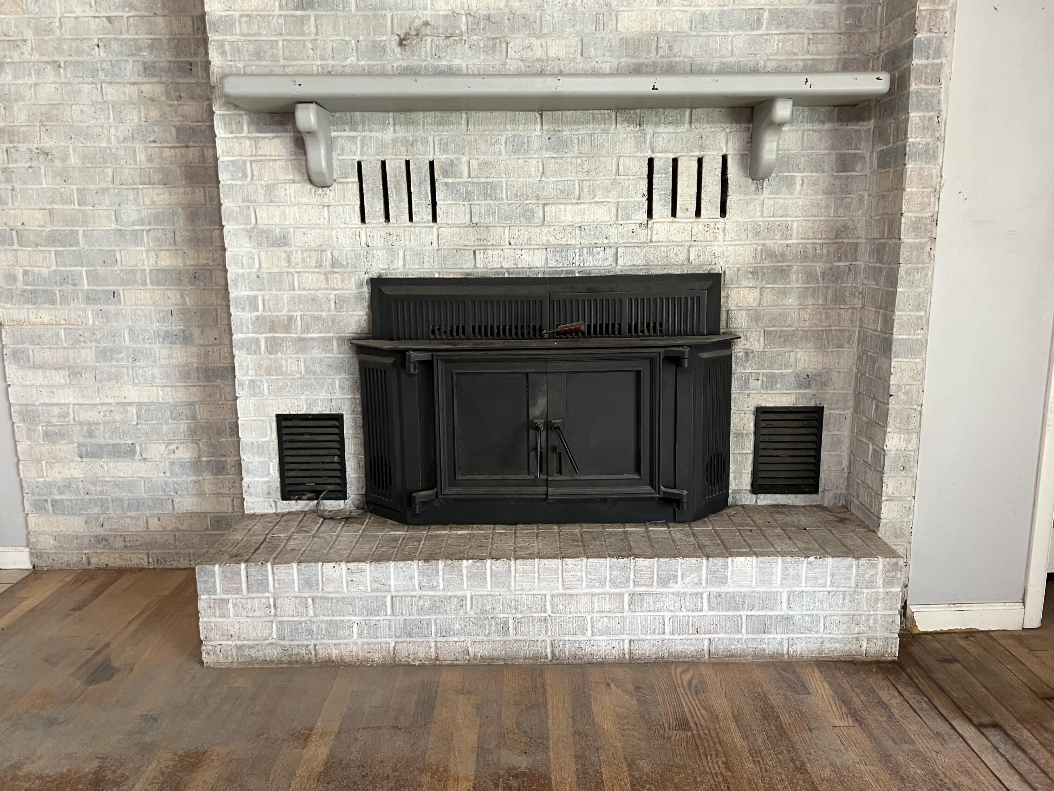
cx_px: 527
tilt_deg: -9.9
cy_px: 396
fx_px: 792
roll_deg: +1.5
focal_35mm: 26
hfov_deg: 67.3
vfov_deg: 53.1
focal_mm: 5.7
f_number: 1.5
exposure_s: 1/60
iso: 320
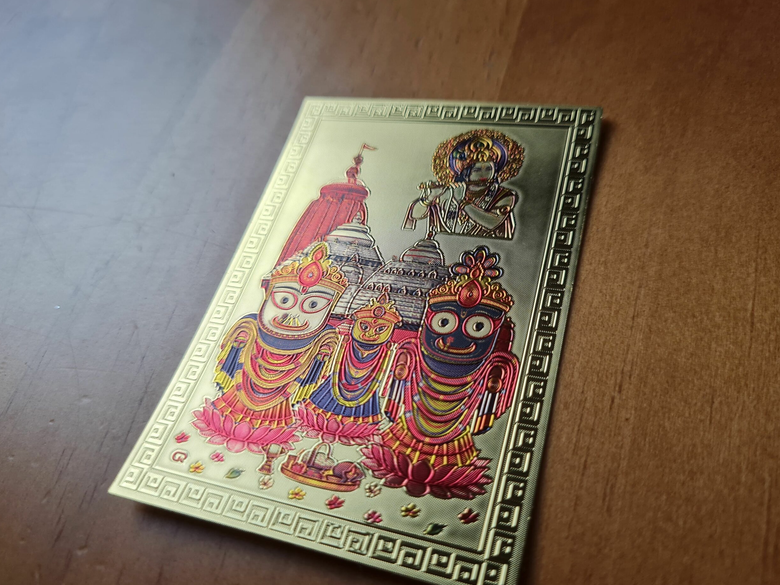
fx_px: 608
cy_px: 295
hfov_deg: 65.3
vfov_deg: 51.4
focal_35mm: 27
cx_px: 396
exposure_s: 1/242
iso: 50
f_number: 1.8
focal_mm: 5.4
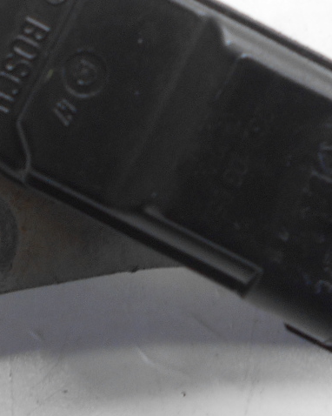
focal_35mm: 85
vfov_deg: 22.5
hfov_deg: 18.0
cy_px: 181
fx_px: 1045
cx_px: 89
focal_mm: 4.6
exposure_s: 1/30
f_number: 3.2
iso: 110
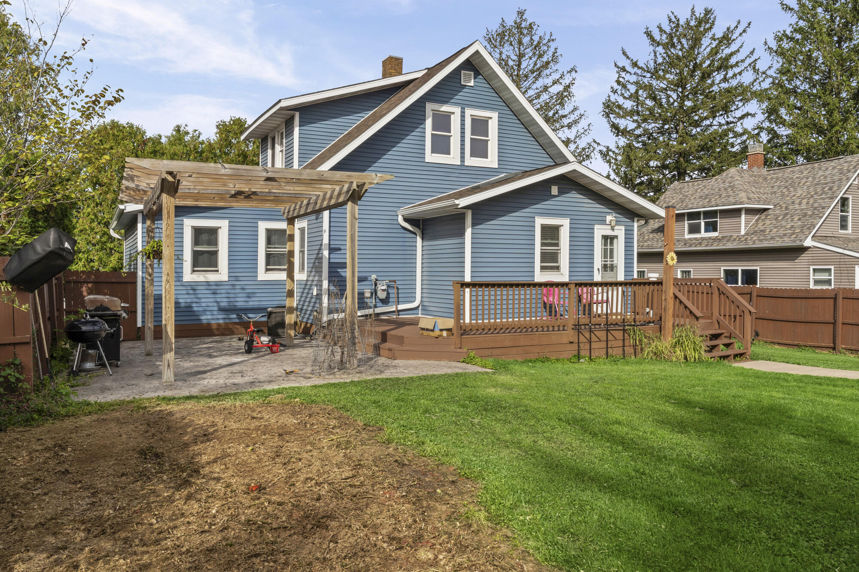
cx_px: 430
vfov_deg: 49.5
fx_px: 620
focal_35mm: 26
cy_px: 286
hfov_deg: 69.4
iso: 640
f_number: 16
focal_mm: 26
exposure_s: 1/30
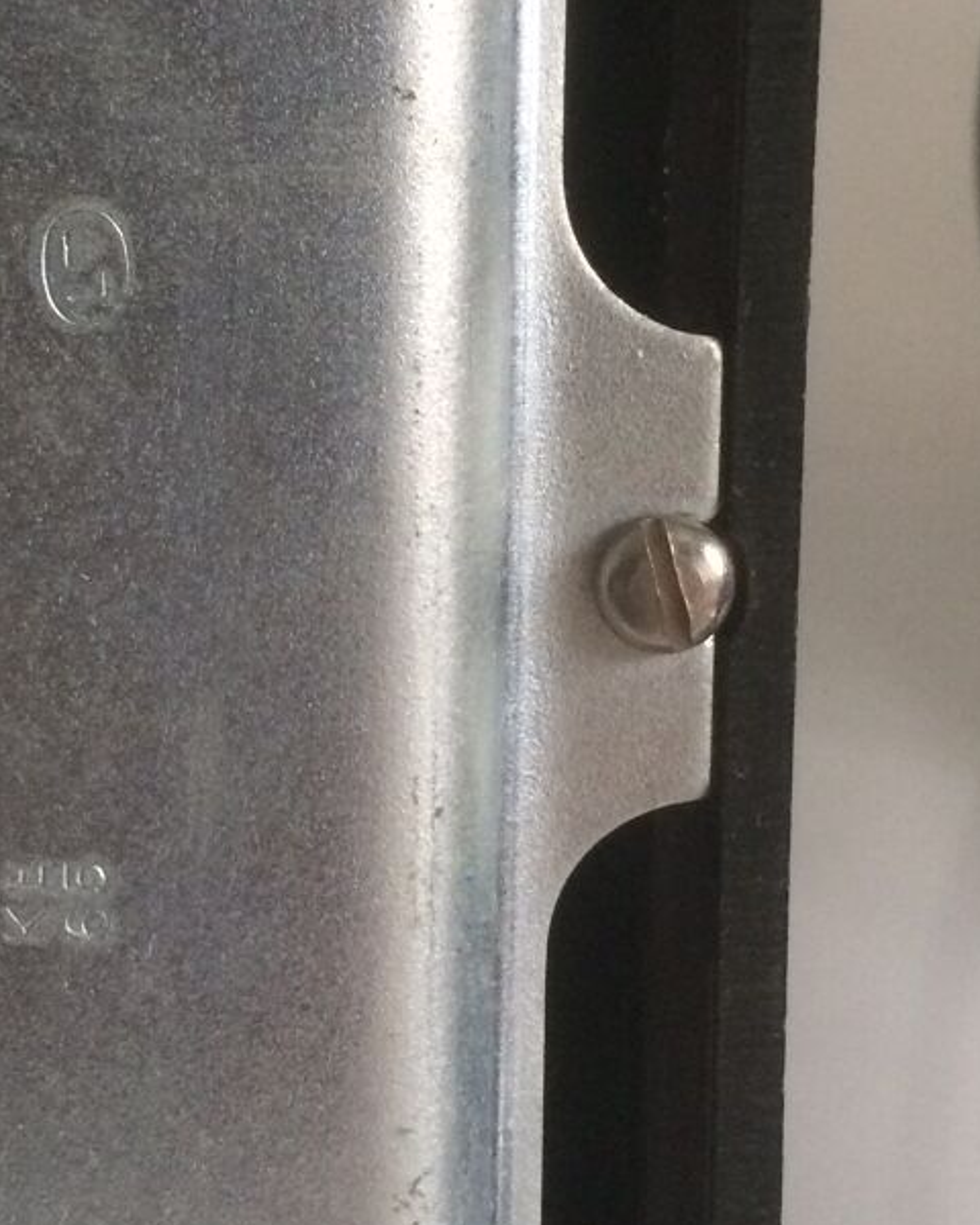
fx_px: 2792
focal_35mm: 77
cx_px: 394
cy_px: 470
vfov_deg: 24.7
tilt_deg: -21.3
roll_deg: +0.3
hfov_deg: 19.9
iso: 250
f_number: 2.2
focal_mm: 4.15
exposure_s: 1/33
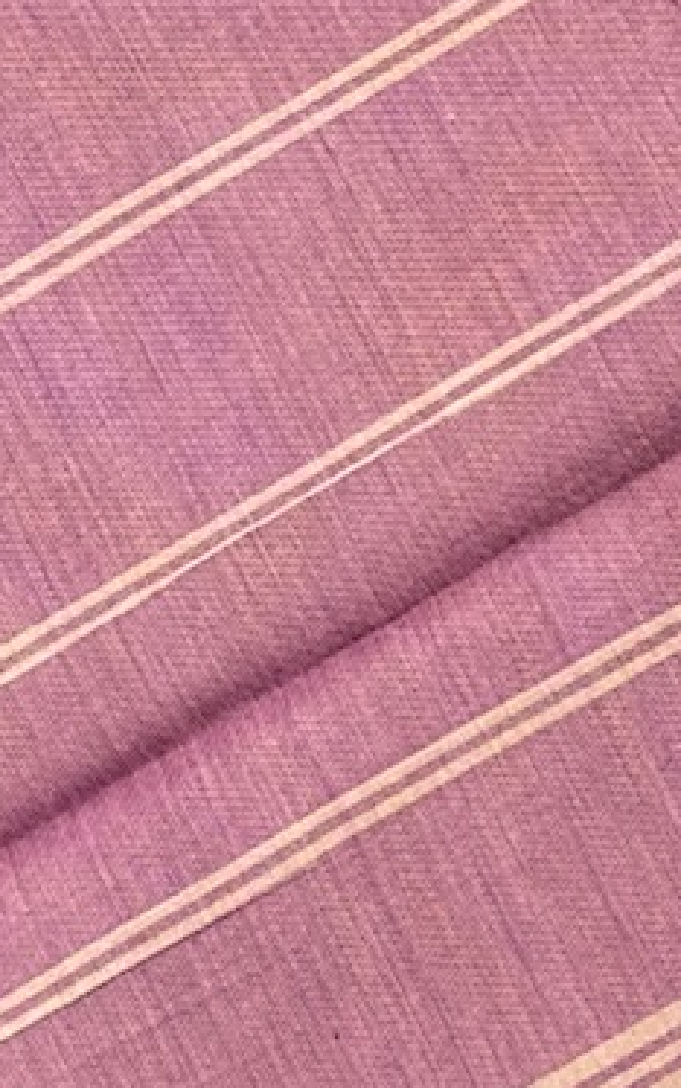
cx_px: 1842
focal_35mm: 244
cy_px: -817
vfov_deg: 8.3
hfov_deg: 5.2
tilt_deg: -69.5
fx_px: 7240
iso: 64
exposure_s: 1/50
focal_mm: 5.96
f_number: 1.6
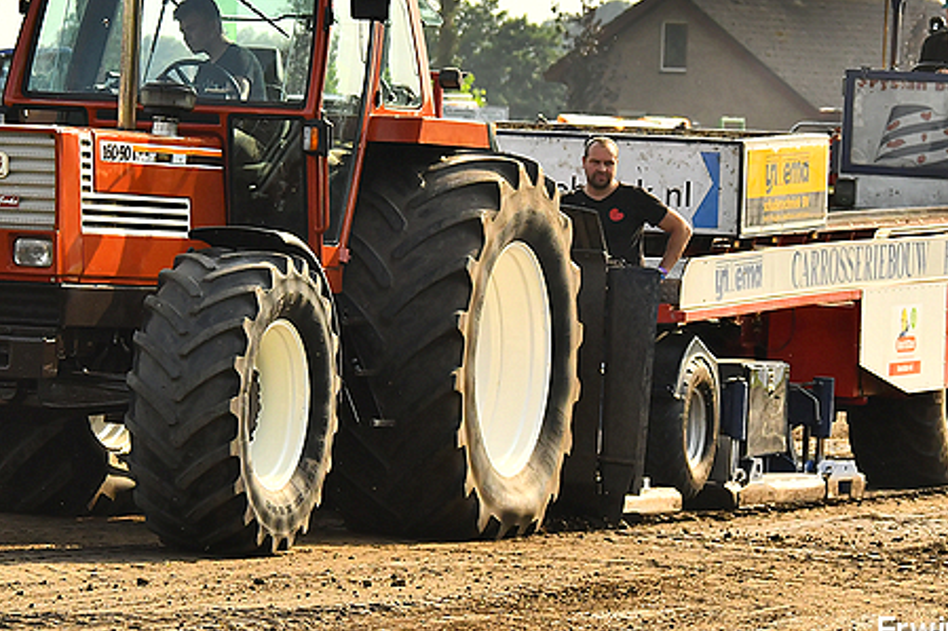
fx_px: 7870
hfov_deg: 6.9
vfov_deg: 4.6
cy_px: 90
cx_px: 245
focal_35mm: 299
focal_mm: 112
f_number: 7.1
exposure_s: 1/2000
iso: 500
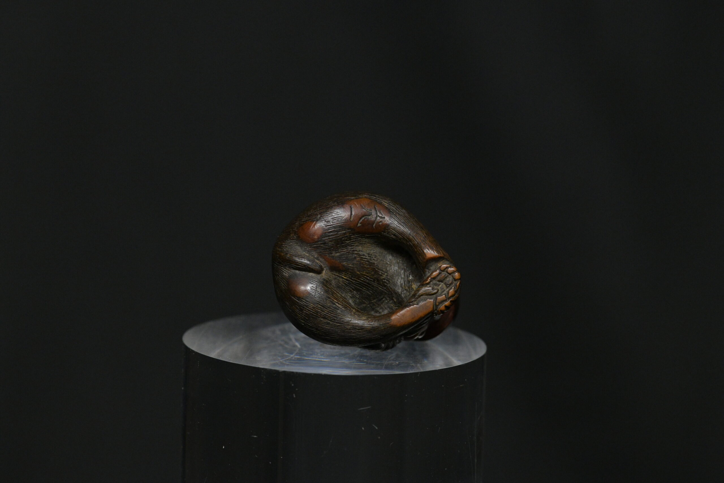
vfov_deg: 13.0
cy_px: 242
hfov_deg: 19.5
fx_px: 2112
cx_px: 362
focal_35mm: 105
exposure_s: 1/125
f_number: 10
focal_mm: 105
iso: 4500
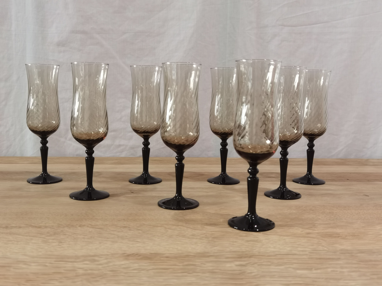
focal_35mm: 39
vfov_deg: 36.8
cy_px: 143
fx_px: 430
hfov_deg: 47.9
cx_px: 191
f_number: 1.9
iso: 125
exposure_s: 1/100
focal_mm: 6.71
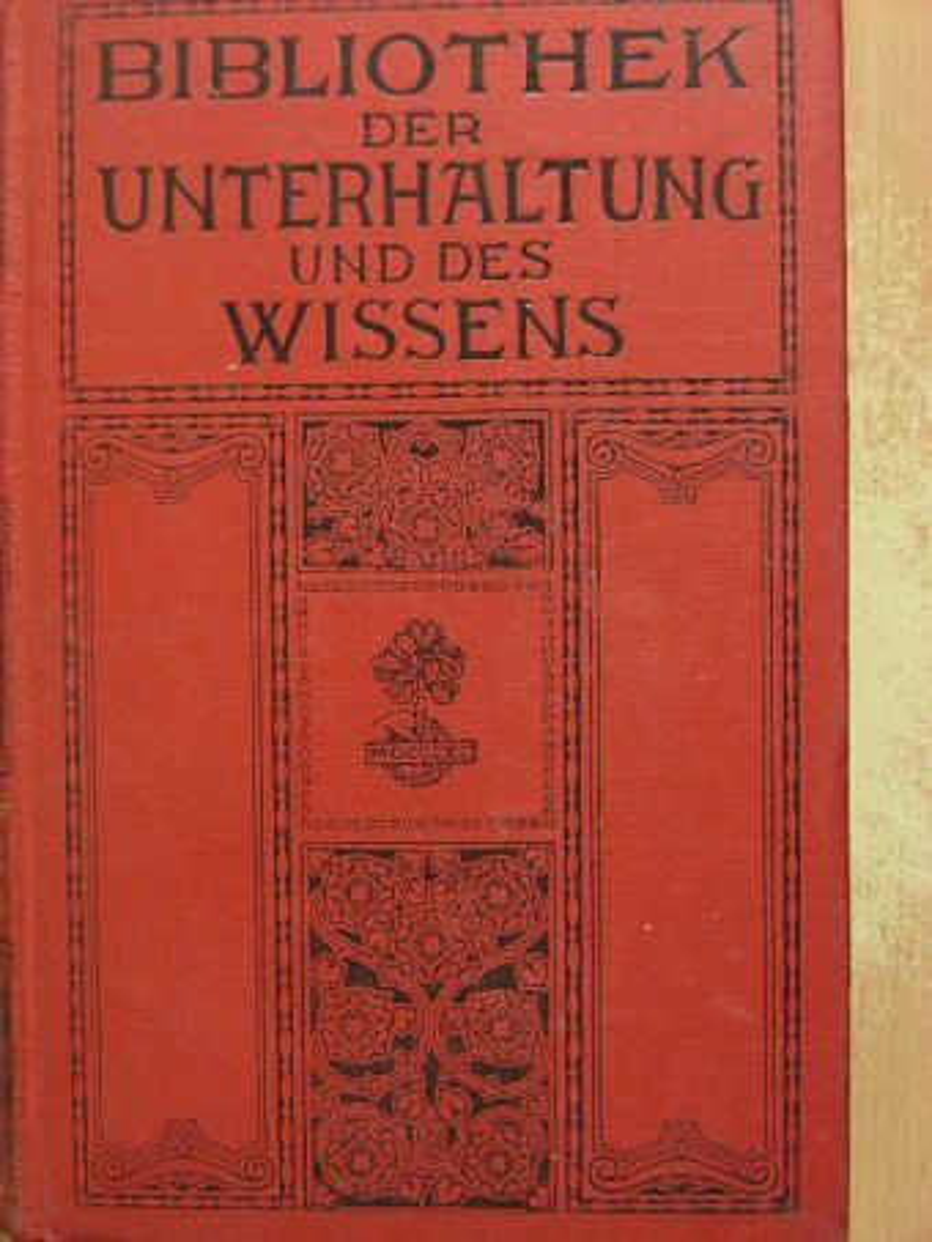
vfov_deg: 22.5
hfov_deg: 17.0
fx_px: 3122
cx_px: 466
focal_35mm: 87
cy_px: 621
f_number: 3.5
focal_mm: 14.6
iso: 200
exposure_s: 1/39.7
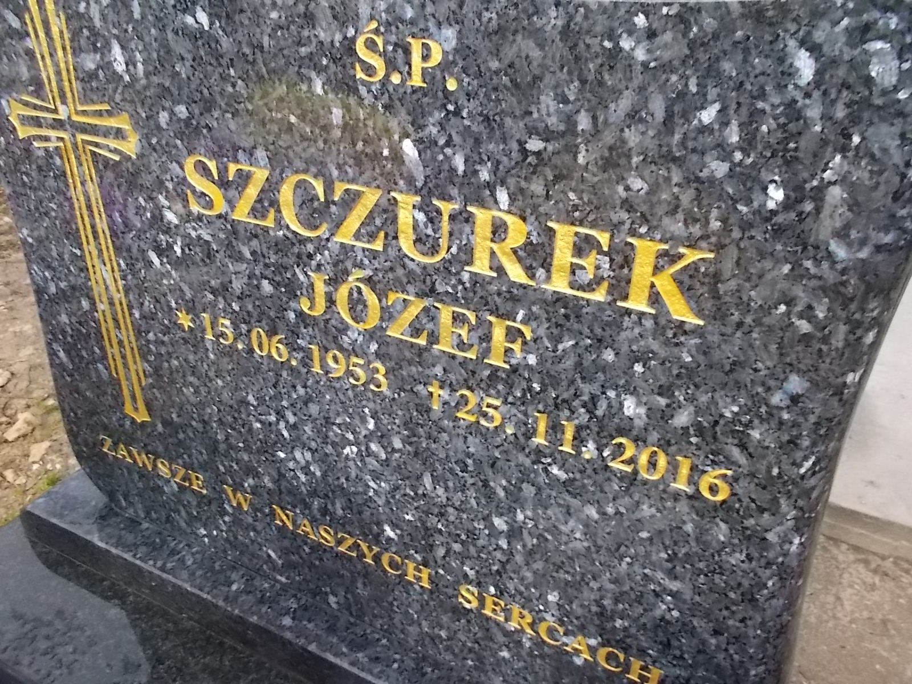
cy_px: 342
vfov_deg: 53.1
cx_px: 456
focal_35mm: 26
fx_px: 685
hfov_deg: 67.3
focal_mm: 4.6
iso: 400
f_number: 8
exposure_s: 1/160
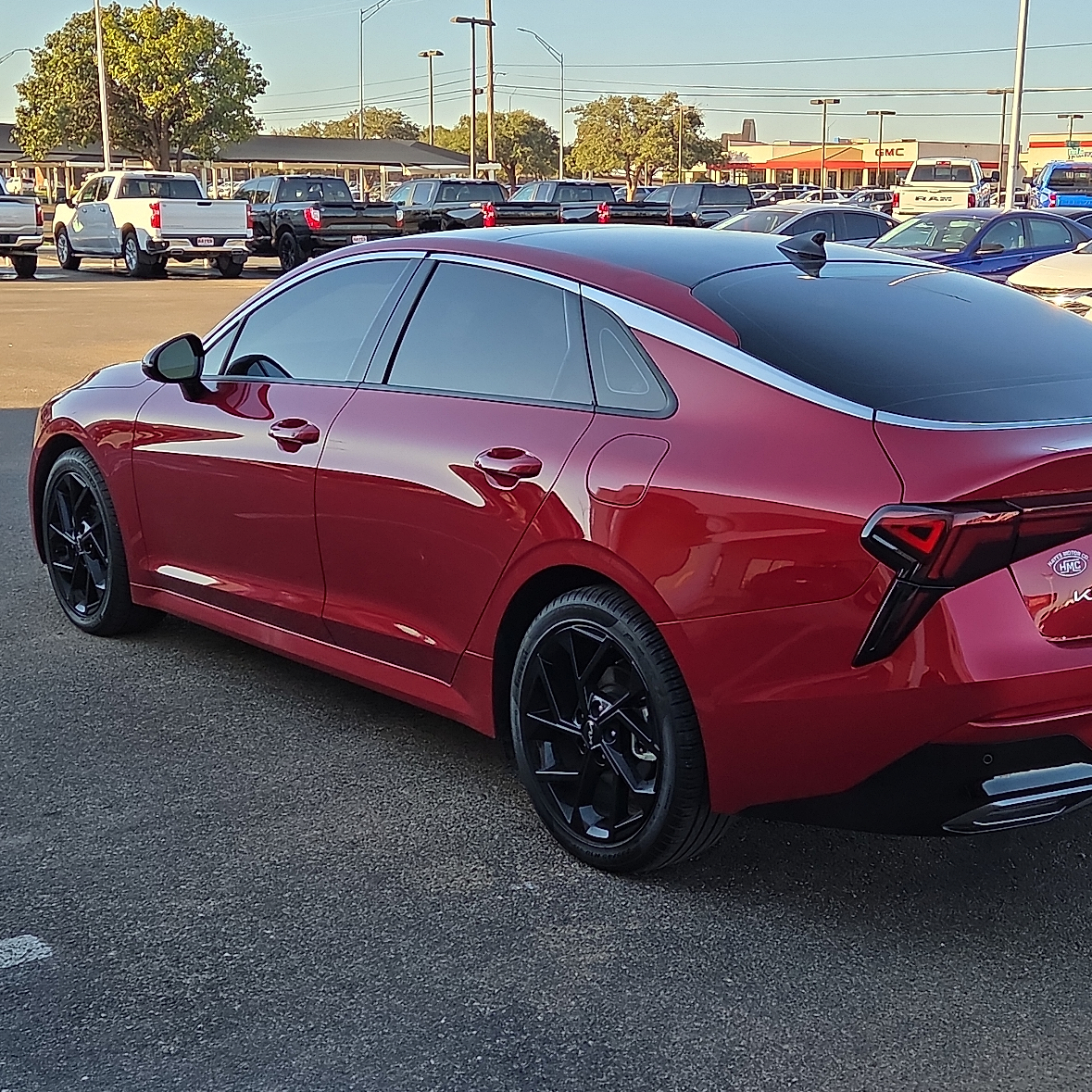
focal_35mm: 48
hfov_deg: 35.1
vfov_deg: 35.4
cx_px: 688
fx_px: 1713
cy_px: 546
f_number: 1.8
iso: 25
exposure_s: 1/833
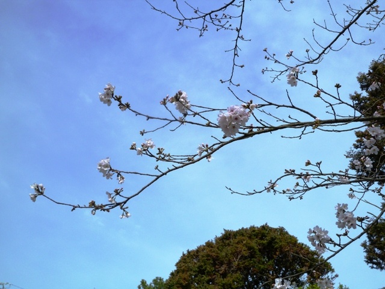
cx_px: 192
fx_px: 367
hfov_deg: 55.4
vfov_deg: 42.9
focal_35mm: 33
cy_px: 144
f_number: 5.6
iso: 80
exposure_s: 1/400
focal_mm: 5.9
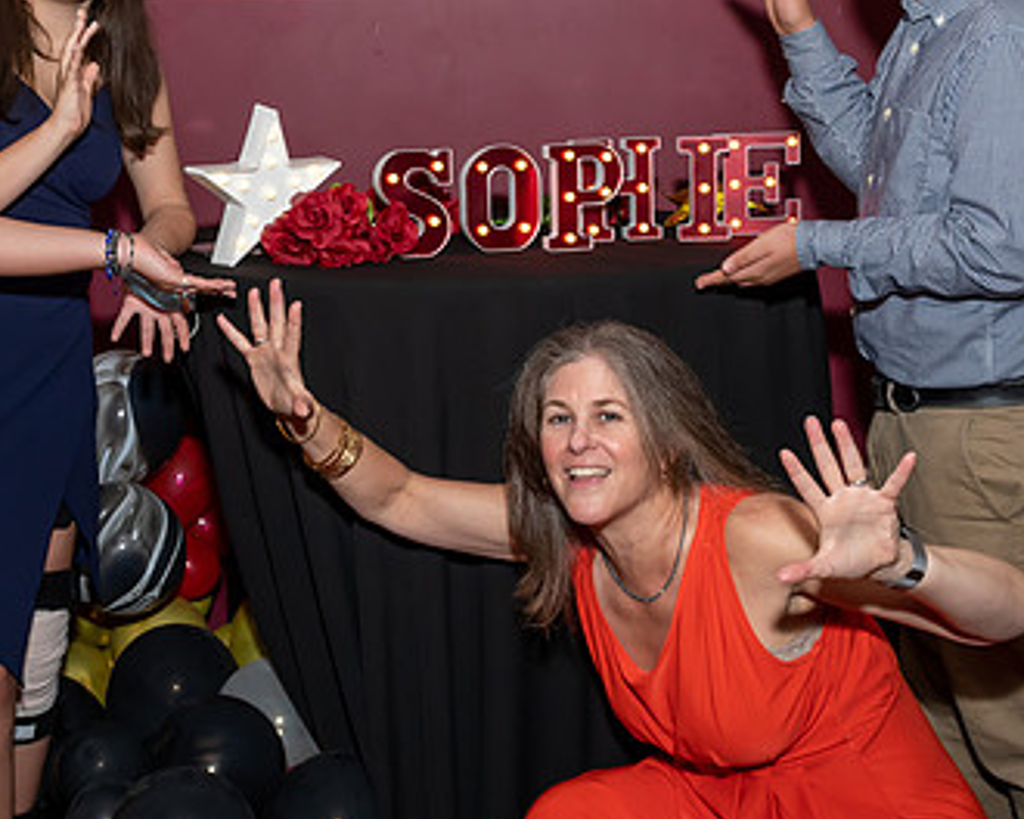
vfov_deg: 26.8
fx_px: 1697
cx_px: 330
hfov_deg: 33.2
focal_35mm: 56
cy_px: 224
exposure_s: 1/250
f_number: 7.1
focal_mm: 17
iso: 400
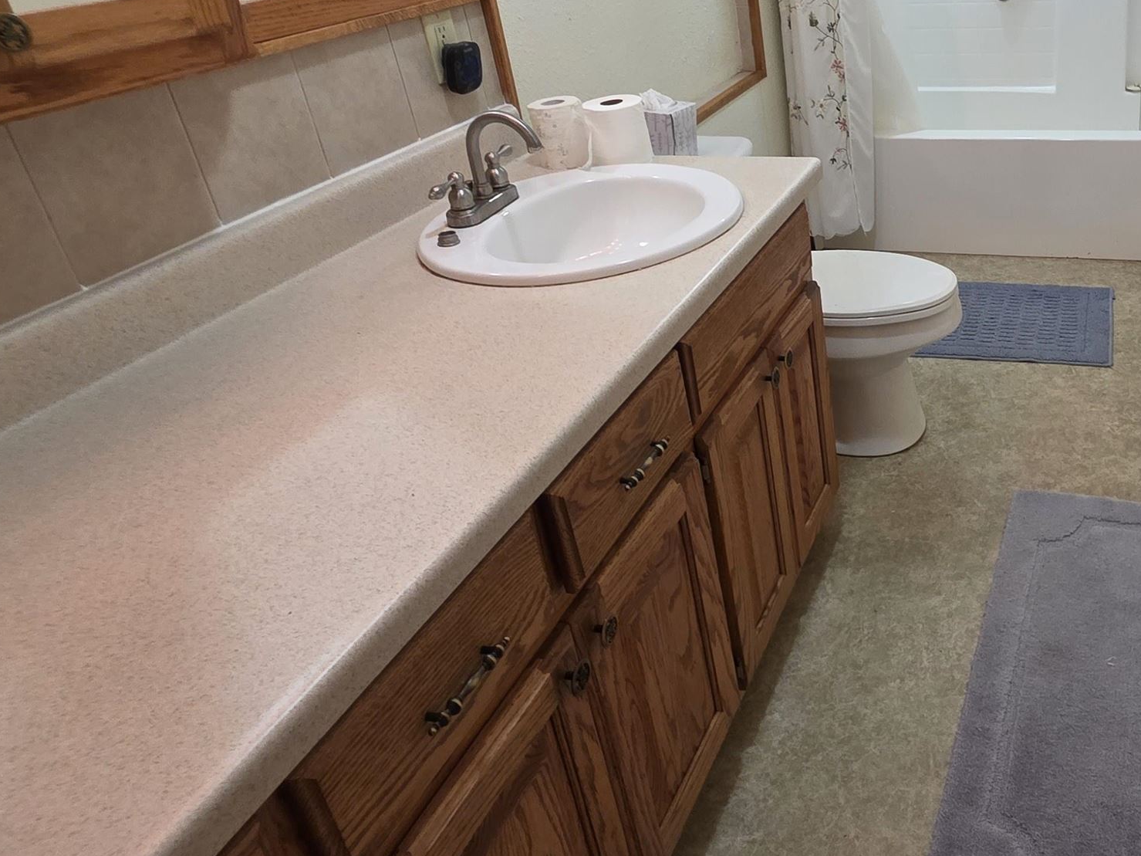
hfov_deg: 60.7
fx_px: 890
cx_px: 890
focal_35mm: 27
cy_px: 303
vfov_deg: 50.6
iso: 250
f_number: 1.9
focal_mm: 2.2
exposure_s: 1/120
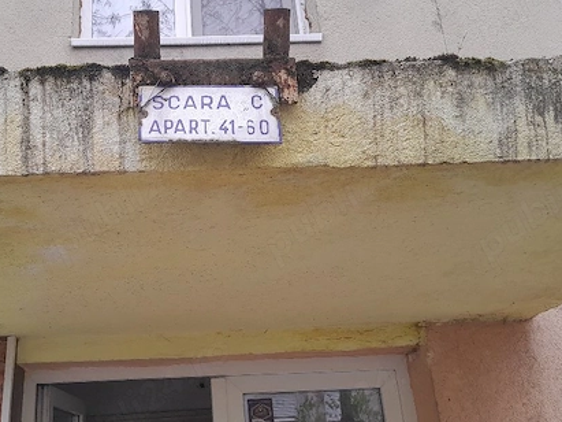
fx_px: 617
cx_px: 196
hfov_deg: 48.3
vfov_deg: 37.7
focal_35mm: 38
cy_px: 199
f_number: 1.8
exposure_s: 1/100
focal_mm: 3.98
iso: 40
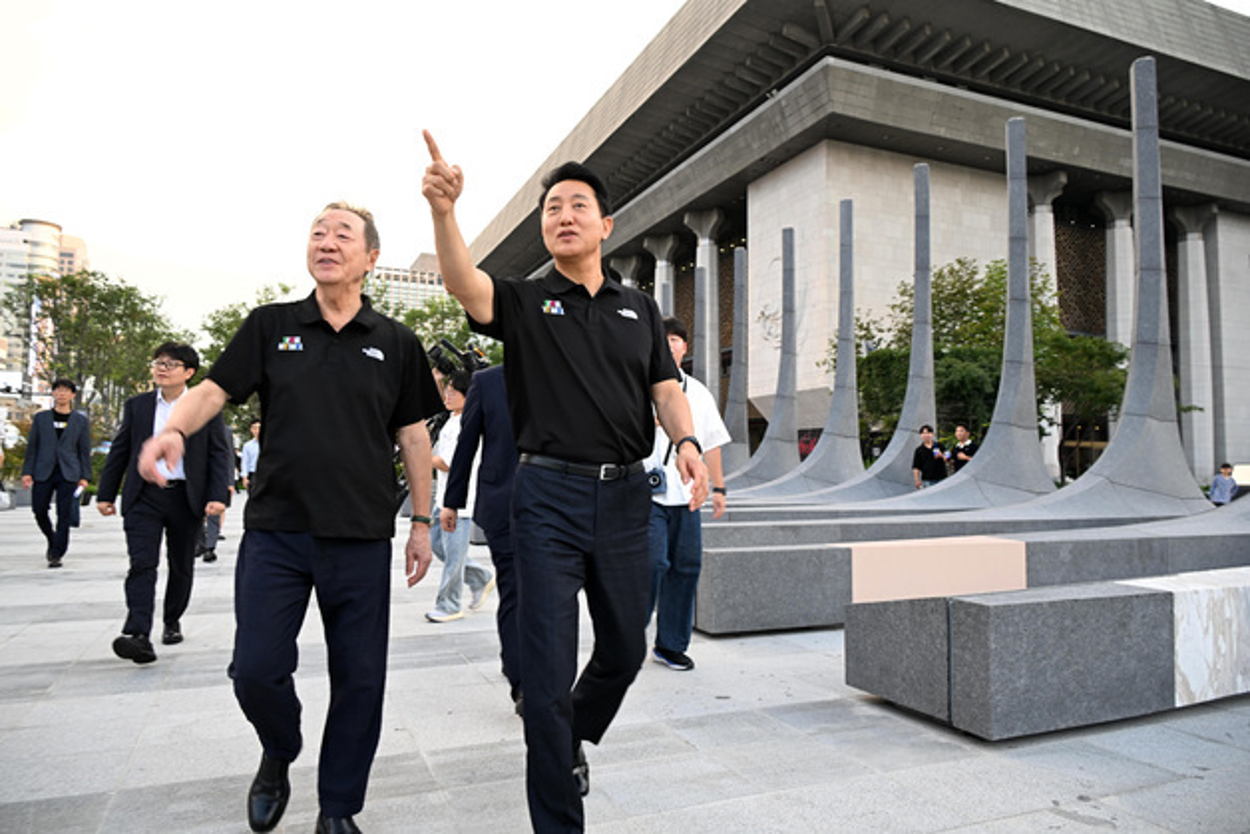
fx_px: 833
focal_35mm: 24
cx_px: 625
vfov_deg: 53.2
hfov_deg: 73.7
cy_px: 417
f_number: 5.6
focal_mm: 24
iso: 640
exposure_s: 1/160
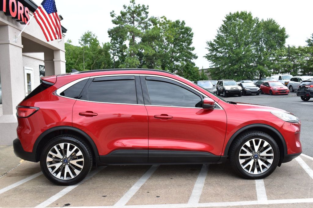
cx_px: 156
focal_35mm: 36
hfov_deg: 53.1
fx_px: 313
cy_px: 104
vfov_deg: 36.8
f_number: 9
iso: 400
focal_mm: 24
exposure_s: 1/100
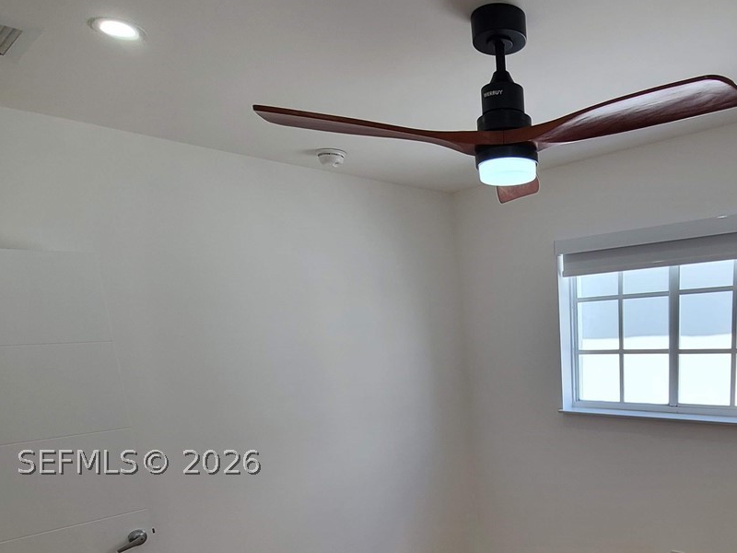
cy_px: 462
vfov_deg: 49.2
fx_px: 554
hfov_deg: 63.8
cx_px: 543
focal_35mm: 26
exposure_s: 1/210
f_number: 2.2
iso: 50
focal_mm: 2.2
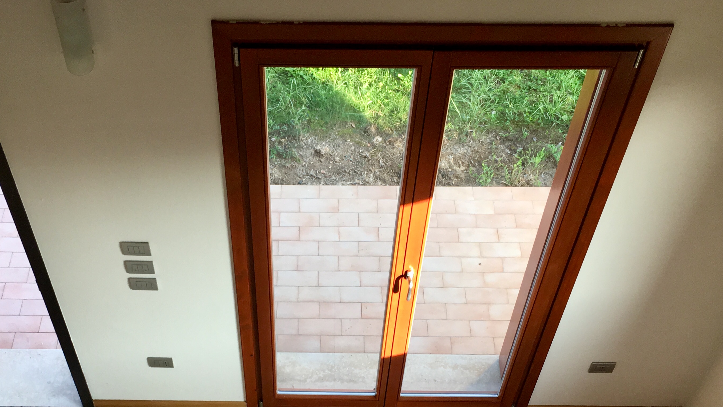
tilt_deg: -54.8
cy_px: 377
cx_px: 315
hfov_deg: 43.6
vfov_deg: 24.6
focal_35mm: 47
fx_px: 901
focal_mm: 4.15
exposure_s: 1/100
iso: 40
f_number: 2.2
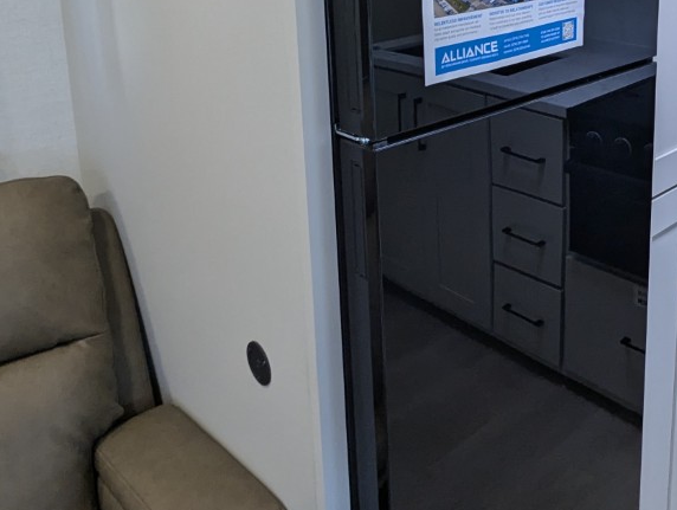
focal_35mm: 39
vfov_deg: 35.0
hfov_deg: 46.8
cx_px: 466
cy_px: 60
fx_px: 764
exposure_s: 1/120
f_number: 2.2
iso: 135
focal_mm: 2.35
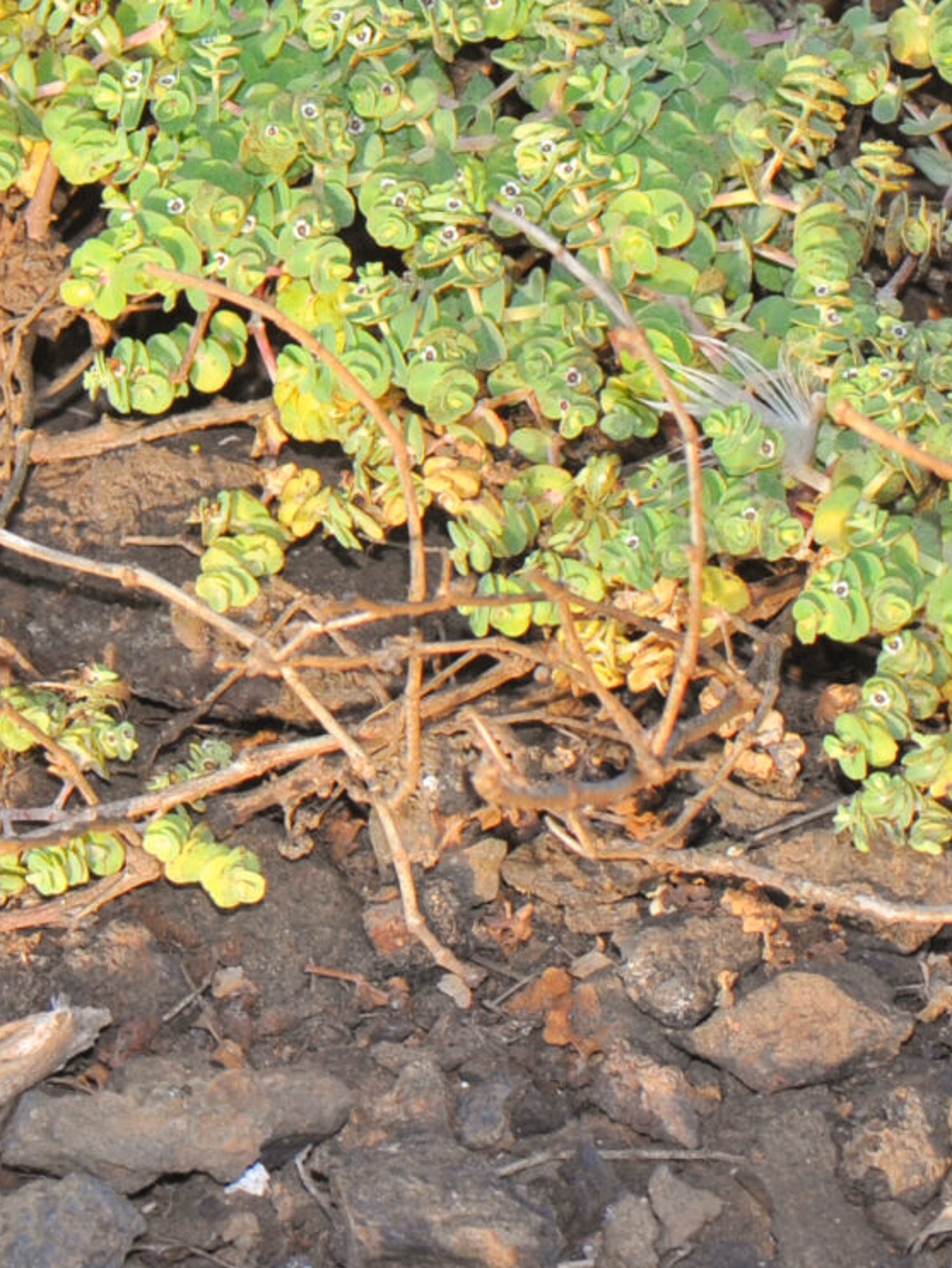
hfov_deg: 3.0
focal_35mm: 497
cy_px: 21
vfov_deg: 4.0
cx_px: 402
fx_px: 18214
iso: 1000
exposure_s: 1/125
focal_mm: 150
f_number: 11
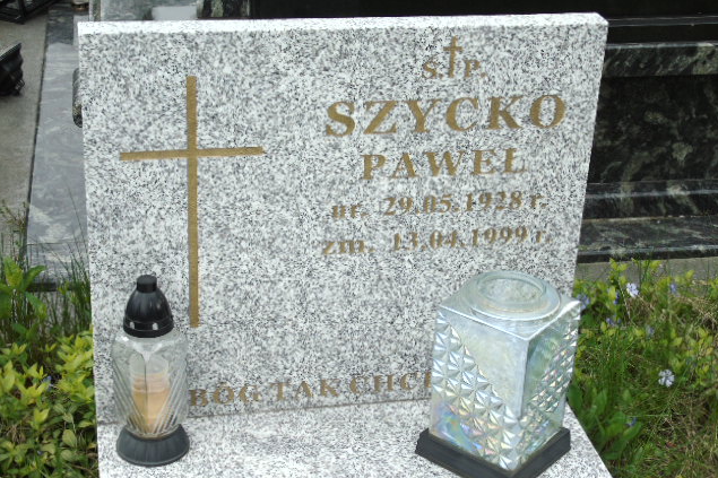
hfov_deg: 31.0
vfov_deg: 20.9
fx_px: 1296
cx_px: 361
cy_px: 270
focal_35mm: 65
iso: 80
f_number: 4.5
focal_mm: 11
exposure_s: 1/200
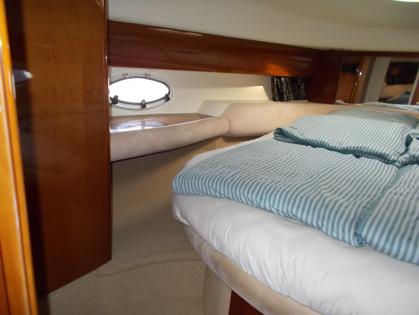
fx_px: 315
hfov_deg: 67.3
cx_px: 210
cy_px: 158
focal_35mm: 26
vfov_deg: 53.1
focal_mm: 4.6
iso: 200
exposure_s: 1/25
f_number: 3.2
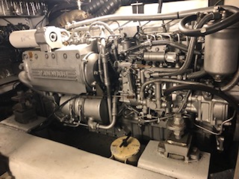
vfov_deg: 49.7
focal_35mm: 28
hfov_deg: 63.4
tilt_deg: -20.9
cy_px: 90
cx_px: 120
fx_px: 193
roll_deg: +3.7
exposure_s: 1/13
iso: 100
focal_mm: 4
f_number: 1.8
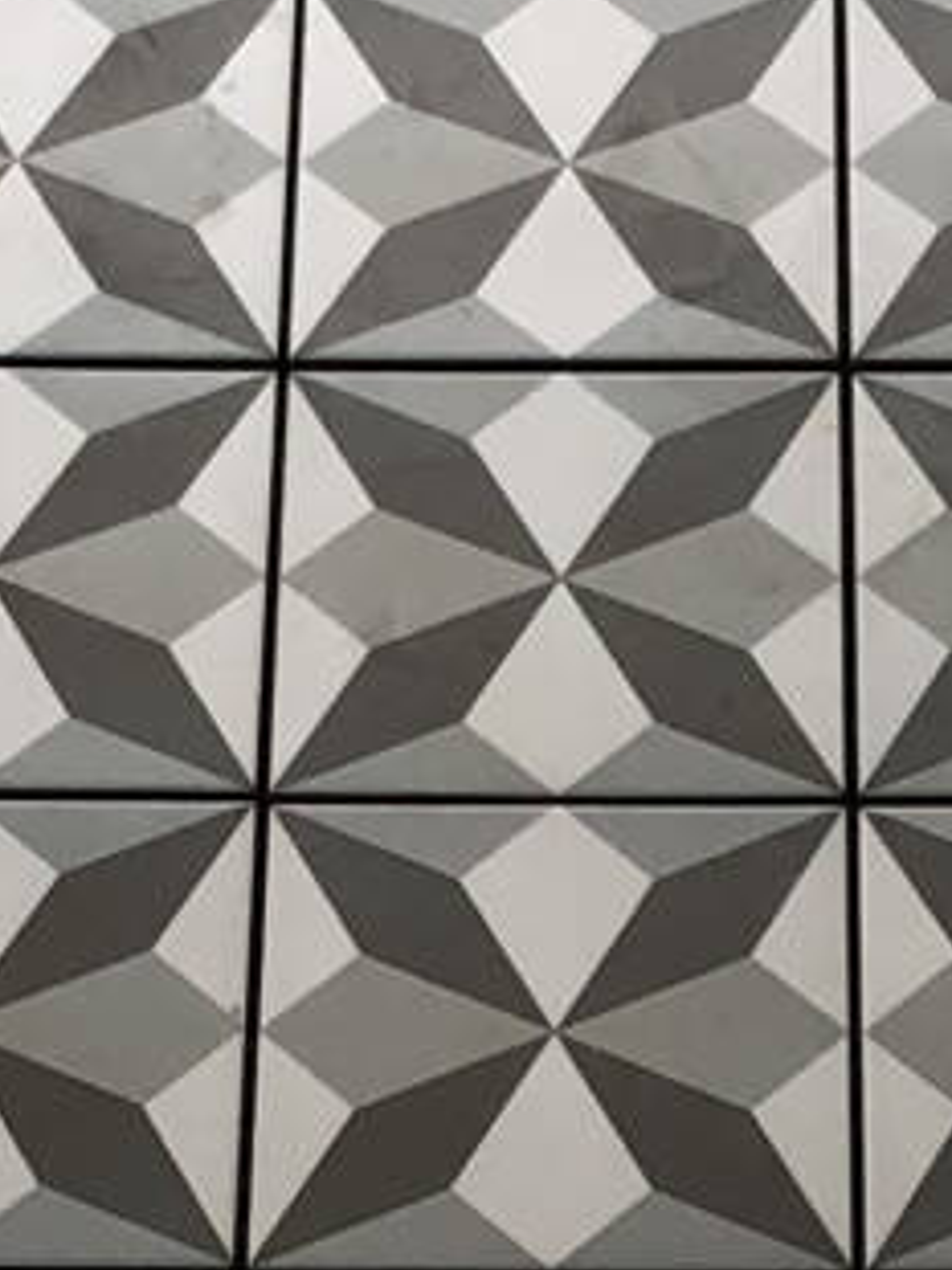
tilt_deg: -53.9
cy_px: 1503
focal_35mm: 180
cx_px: 601
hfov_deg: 8.2
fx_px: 6605
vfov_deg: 10.8
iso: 50
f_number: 1.8
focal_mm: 3.99
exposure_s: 1/100
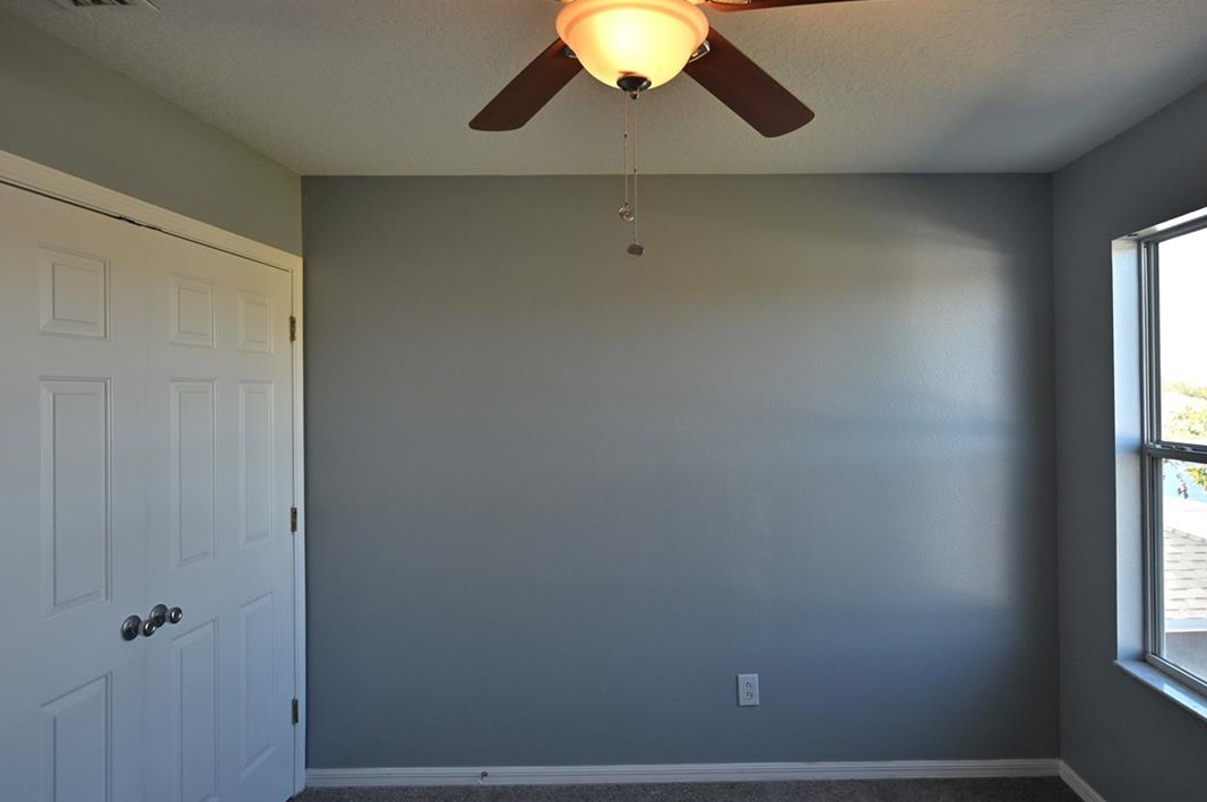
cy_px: 390
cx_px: 690
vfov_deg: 59.4
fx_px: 703
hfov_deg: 80.8
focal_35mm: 21
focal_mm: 14
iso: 200
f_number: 4.5
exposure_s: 1/250
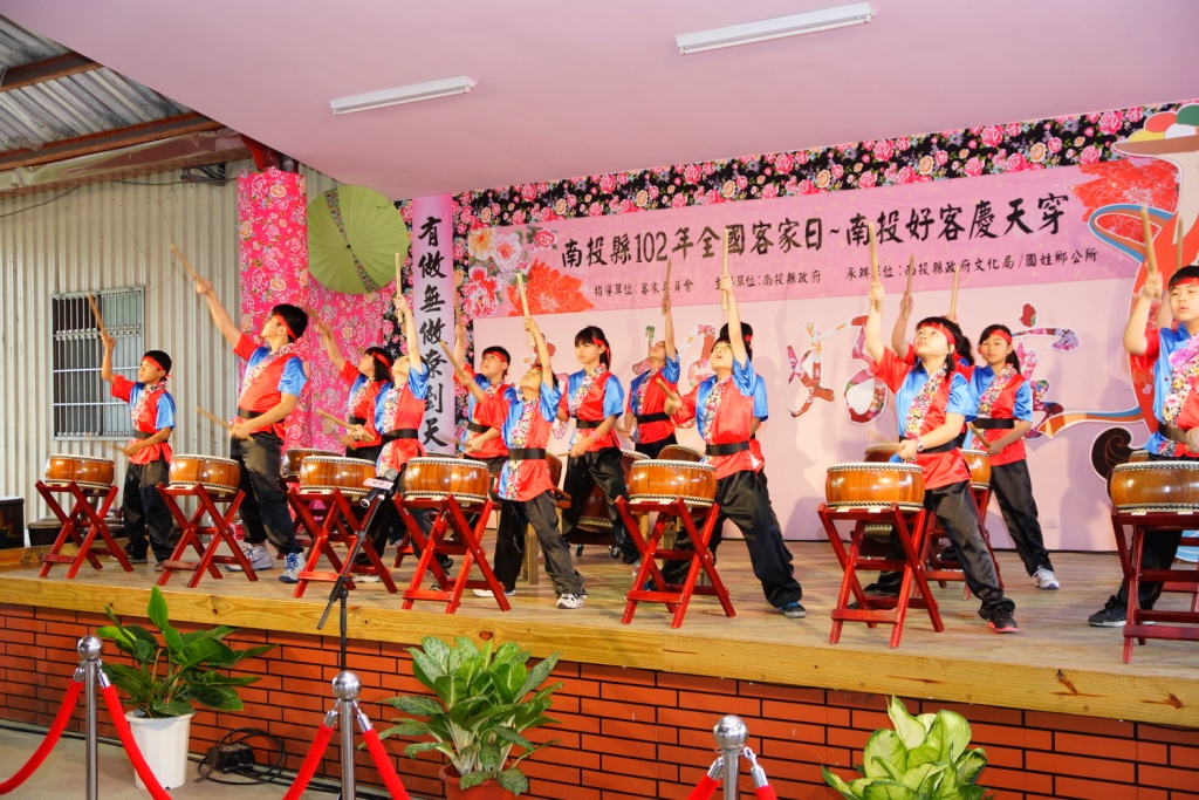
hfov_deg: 46.4
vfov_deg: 31.9
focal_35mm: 42
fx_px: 1399
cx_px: 600
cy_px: 400
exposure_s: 1/100
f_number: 2.8
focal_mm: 28
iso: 400
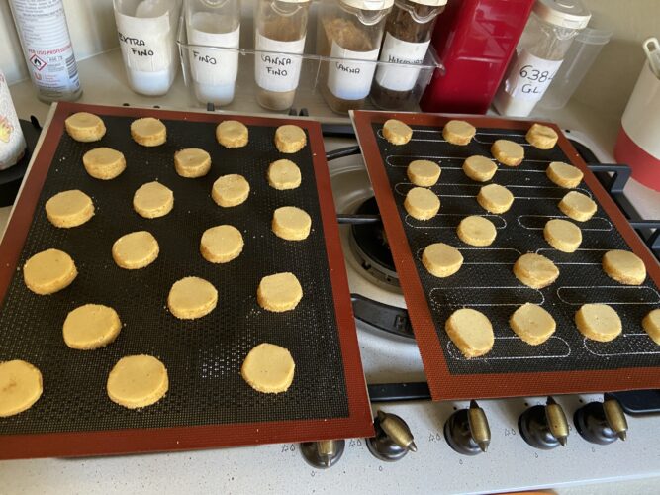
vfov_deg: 53.0
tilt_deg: -47.7
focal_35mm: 26
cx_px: 330
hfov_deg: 67.3
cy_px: 248
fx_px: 496
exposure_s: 1/25
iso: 500
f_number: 1.8
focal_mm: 4.25
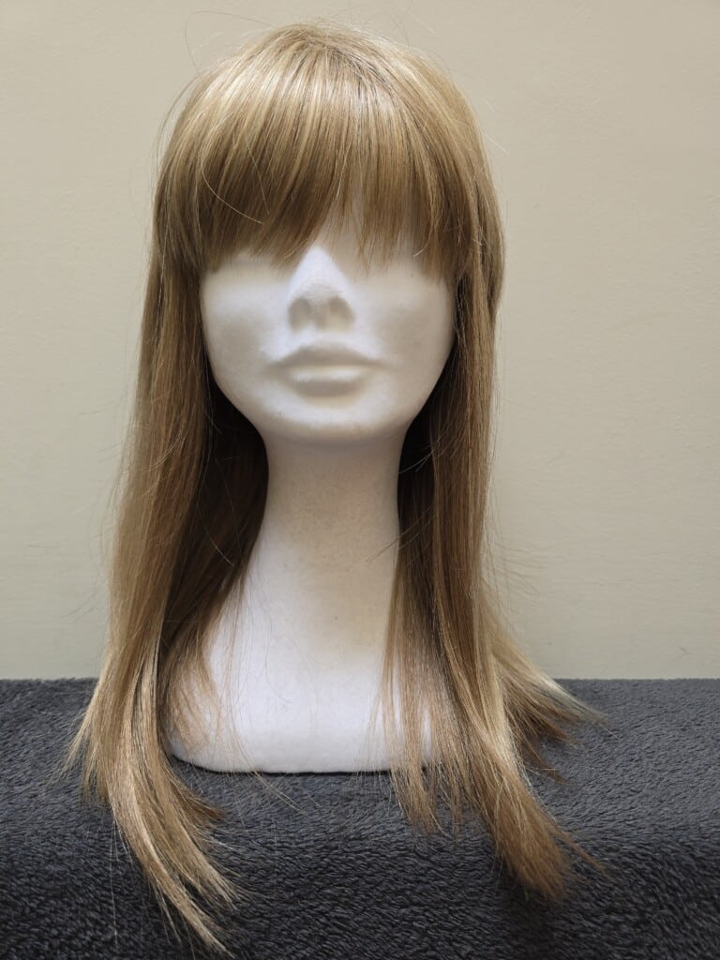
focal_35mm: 23
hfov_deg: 58.9
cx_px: 360
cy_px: 480
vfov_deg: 73.9
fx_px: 638
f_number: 1.7
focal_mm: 6.3
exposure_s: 1/180
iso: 100
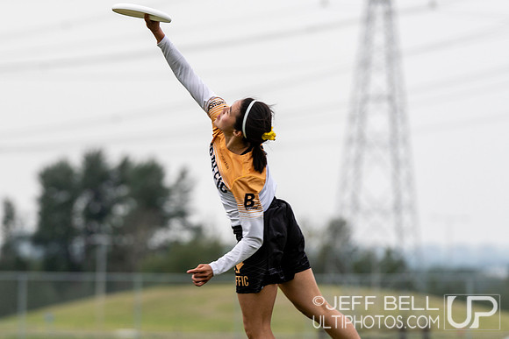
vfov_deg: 3.0
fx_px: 6514
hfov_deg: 4.5
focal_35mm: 461
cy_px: 136
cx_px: 187
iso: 200
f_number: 4
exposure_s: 1/1600
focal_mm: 200
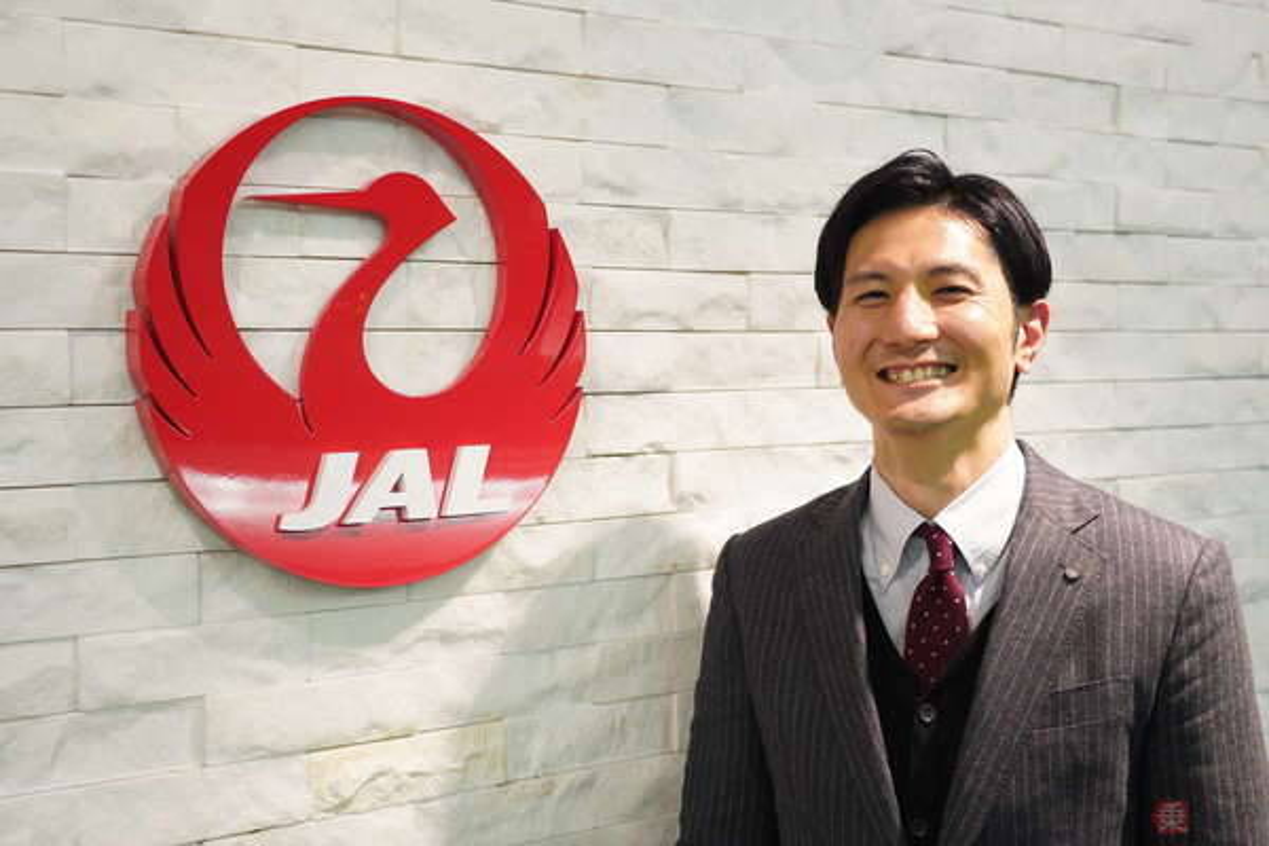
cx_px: 634
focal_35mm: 42
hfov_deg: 46.4
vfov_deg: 31.9
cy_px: 423
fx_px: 1480
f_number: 4.5
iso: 4000
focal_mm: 42
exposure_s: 1/50
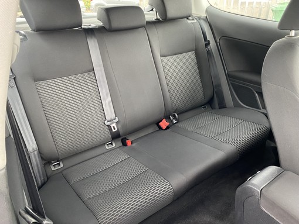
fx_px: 225
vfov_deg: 53.1
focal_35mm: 26
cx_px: 150
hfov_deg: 67.3
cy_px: 112
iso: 500
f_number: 1.8
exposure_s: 1/60
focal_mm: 4.25
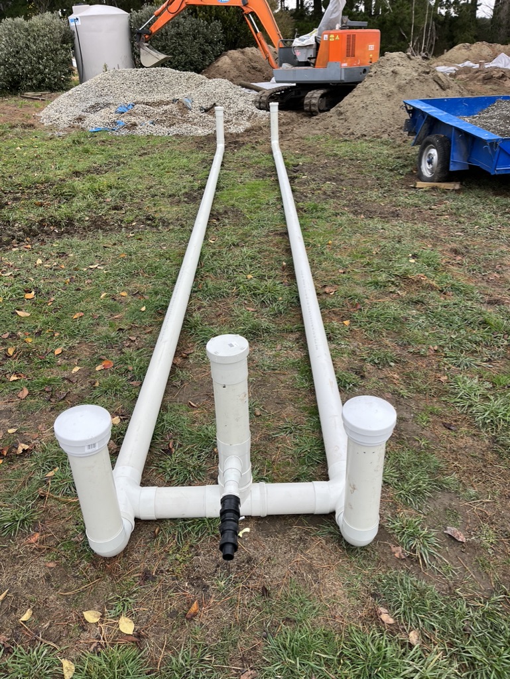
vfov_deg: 67.3
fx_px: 510
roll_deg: +2.3
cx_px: 255
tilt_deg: -29.4
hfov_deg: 53.1
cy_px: 340
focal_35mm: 26
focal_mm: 5.1
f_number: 1.6
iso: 50
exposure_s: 1/366
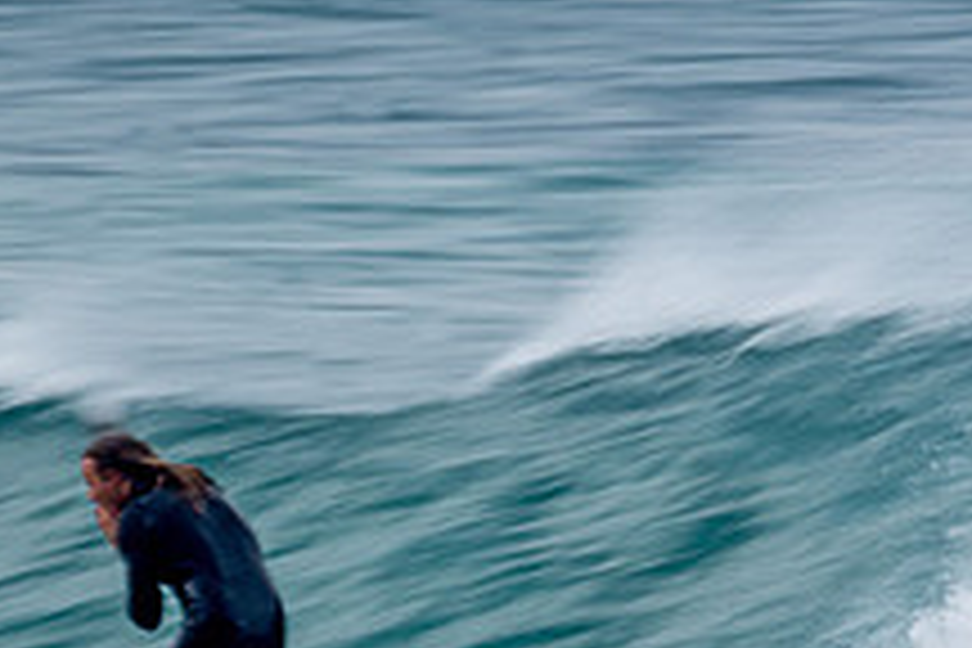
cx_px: 238
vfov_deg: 0.7
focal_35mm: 1929
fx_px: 52079
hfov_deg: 1.1
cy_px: 844
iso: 100
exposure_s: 1/25
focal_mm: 480
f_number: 22
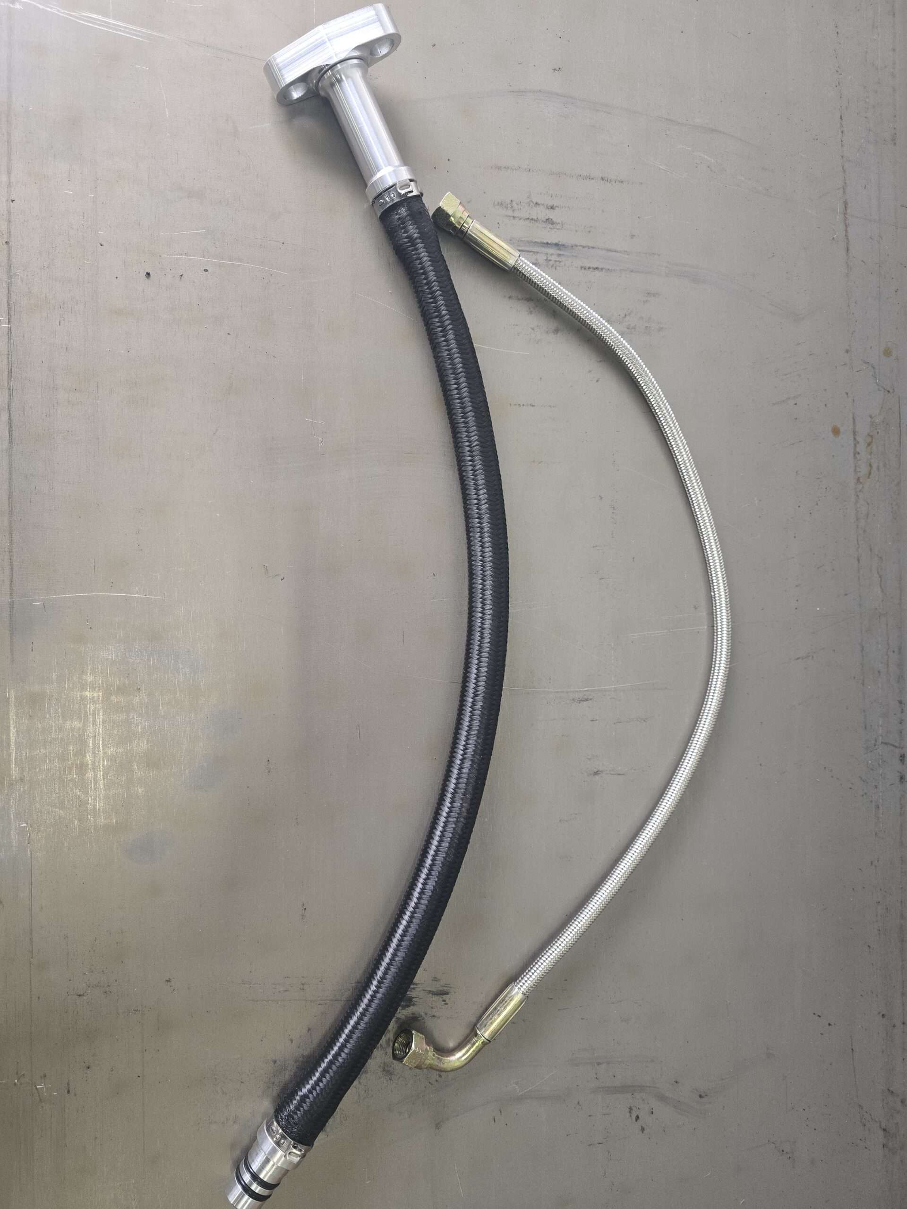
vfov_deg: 73.9
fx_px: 804
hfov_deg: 58.9
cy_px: 604
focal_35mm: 23
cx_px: 454
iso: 250
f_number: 1.7
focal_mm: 6.3
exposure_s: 1/120
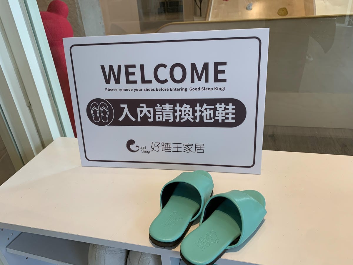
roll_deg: +6.1
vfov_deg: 53.1
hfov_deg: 67.3
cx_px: 176
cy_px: 132
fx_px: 265
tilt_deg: -29.2
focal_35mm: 26
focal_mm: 4.25
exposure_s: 1/121
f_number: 1.8
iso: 50
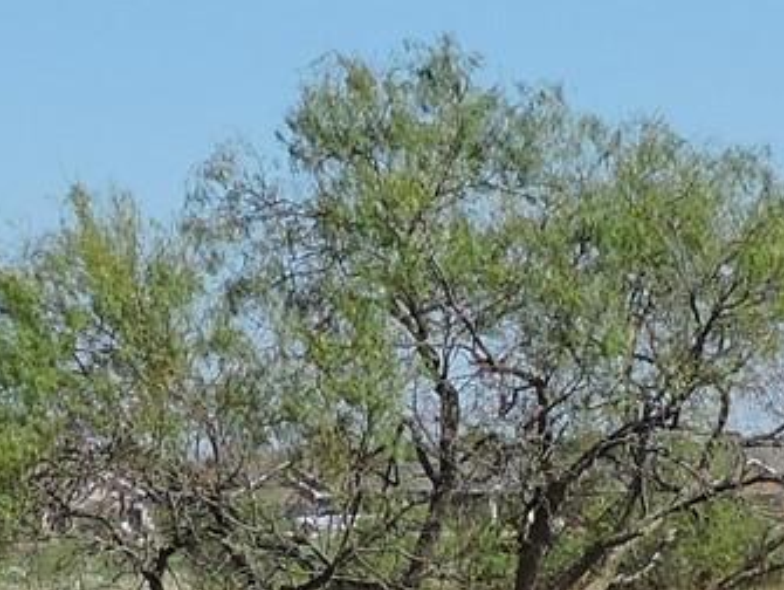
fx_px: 3877
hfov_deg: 11.5
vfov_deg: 8.6
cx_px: 393
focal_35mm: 171
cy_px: 705
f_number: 3.1
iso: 100
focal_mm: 5
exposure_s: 1/1250
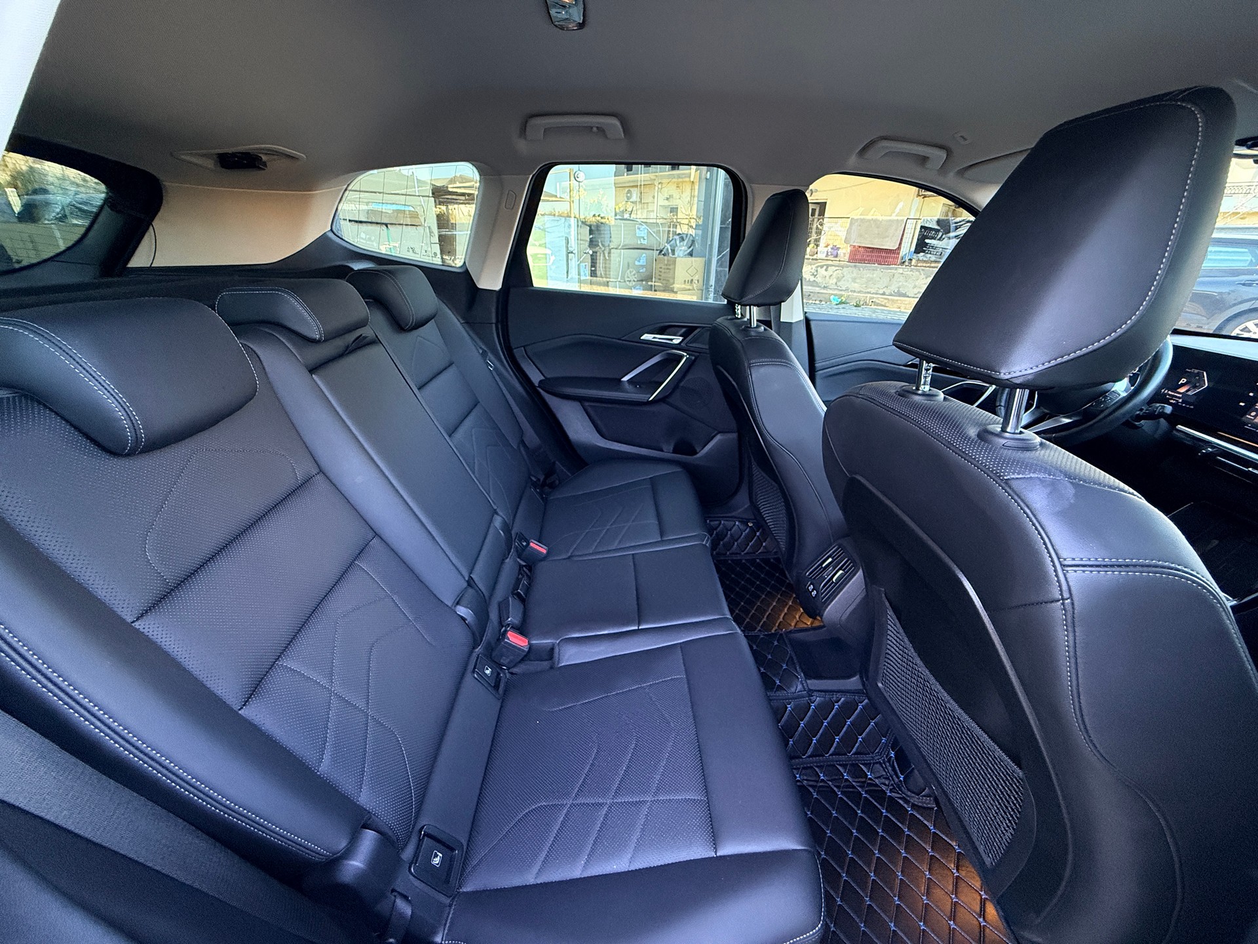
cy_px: 472
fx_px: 509
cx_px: 629
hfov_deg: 102.1
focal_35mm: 14
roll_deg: -1.6
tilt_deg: -23.9
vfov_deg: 85.7
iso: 400
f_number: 2.2
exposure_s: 1/85
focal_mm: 2.22
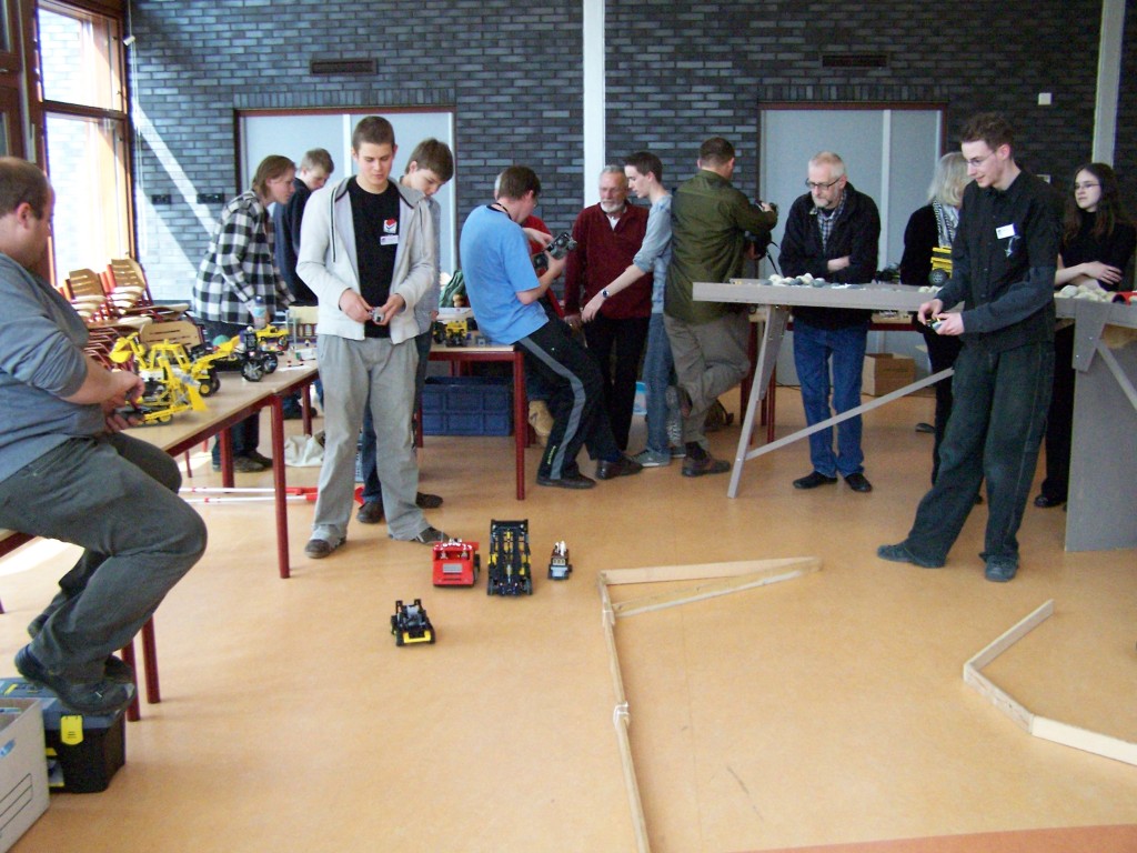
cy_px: 426
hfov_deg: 49.0
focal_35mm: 38
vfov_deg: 37.7
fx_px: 1248
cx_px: 568
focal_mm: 6.3
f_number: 2.8
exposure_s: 1/350
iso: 400
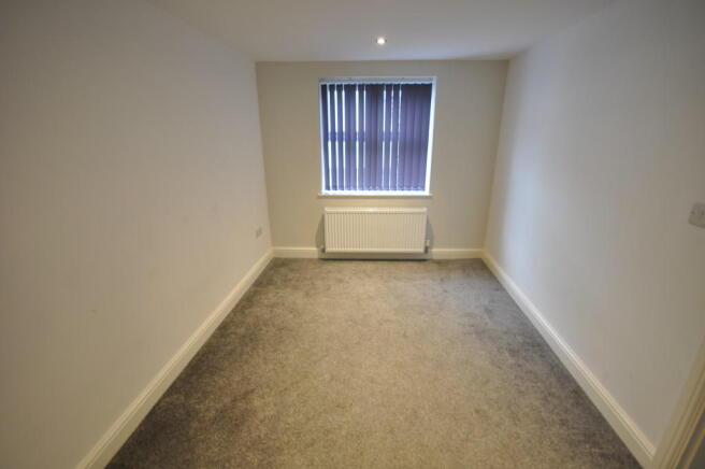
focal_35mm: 15
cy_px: 234
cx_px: 352
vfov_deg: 77.2
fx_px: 293
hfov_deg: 100.4
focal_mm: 10
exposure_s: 1/5
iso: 200
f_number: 4
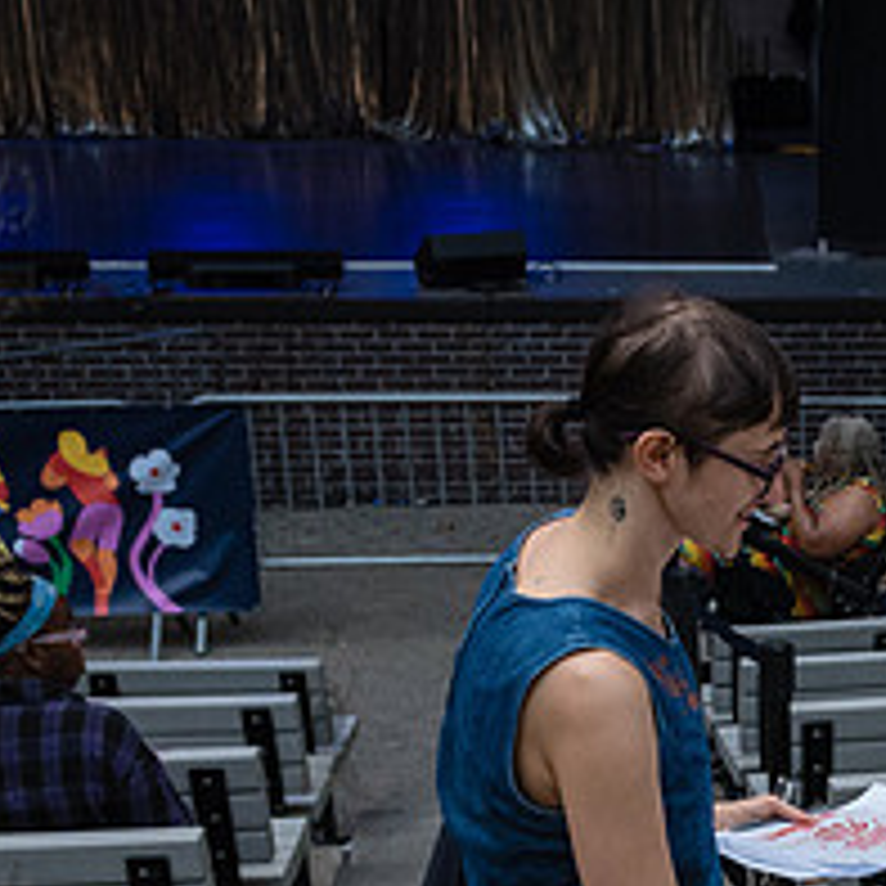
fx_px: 2201
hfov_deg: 21.4
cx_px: 1010
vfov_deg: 22.0
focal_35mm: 76
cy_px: 868
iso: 2000
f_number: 4
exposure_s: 1/1000
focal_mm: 24
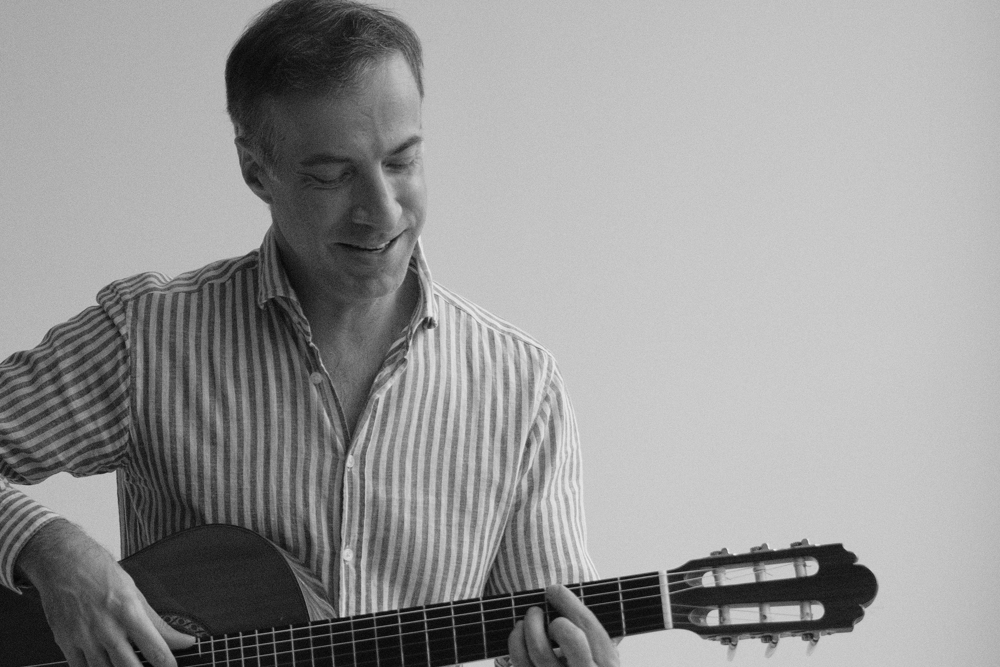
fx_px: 3278
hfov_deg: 17.1
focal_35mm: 118
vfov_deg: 11.6
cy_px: 424
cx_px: 107
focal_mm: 39.3
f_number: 4
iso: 400
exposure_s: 1/250
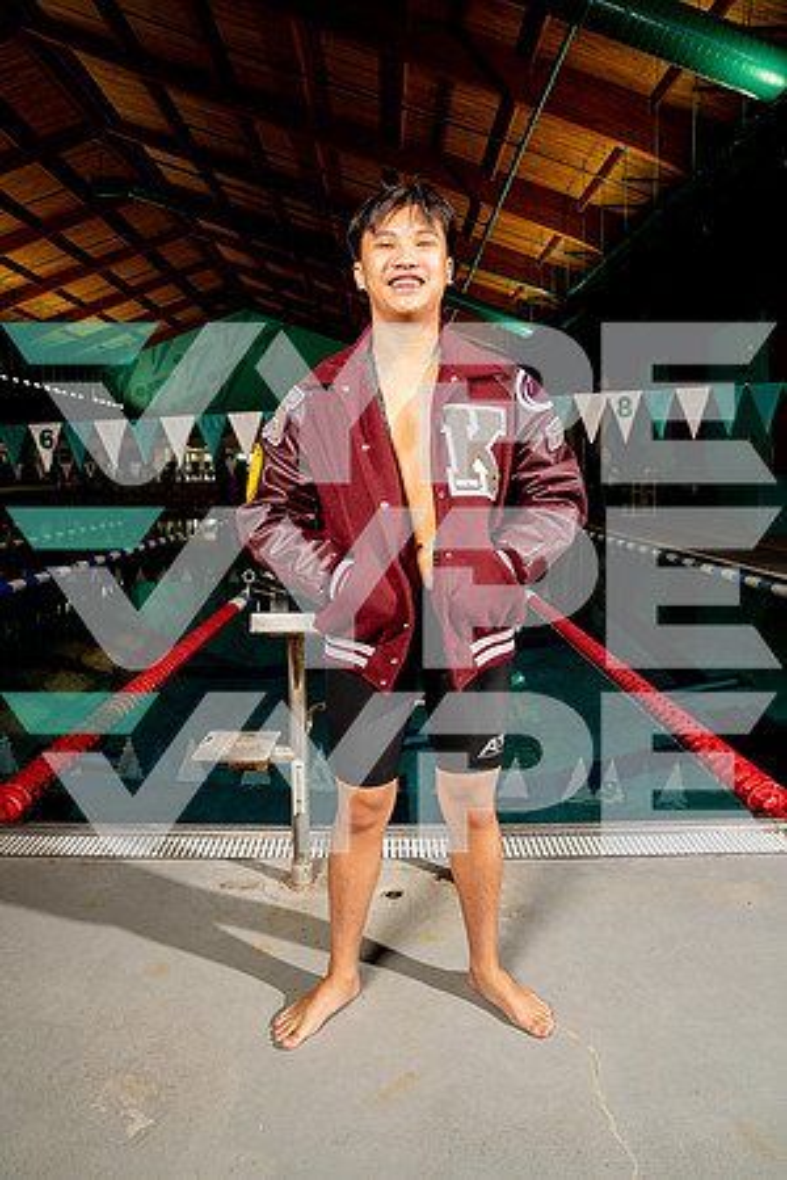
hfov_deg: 53.1
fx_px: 787
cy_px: 590
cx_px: 394
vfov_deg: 73.7
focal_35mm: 24
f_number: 7.1
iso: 400
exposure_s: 1/125
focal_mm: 24
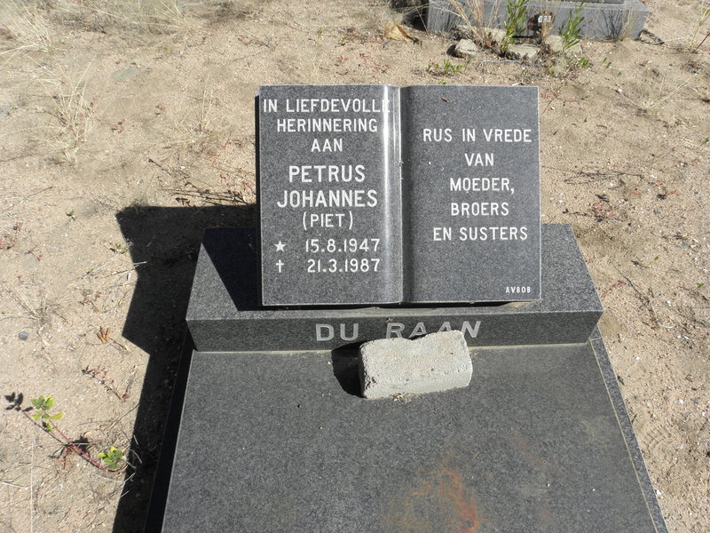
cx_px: 355
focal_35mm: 26
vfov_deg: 53.1
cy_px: 266
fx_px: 533
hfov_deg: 67.3
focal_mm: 4.6
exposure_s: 1/250
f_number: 5.6
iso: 64
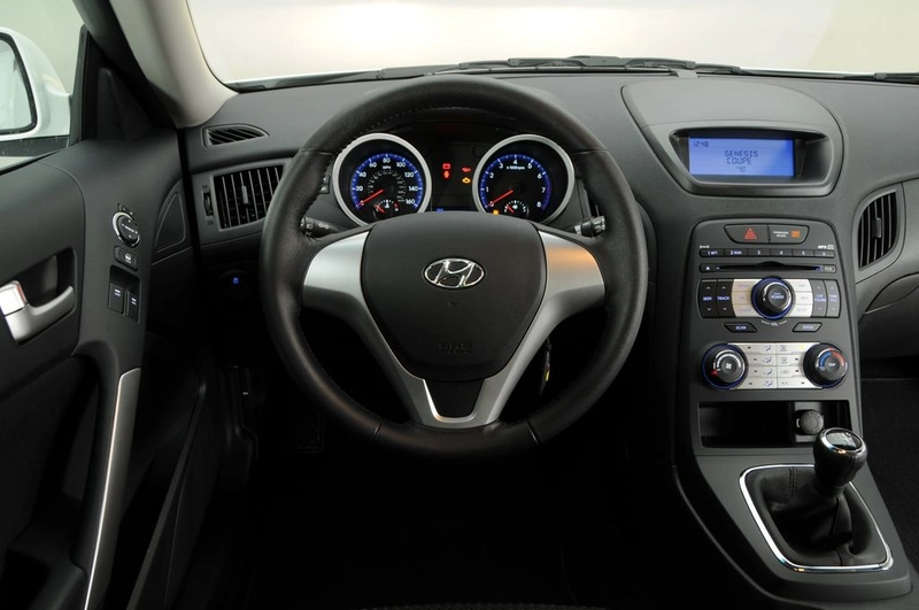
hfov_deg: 62.0
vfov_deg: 43.5
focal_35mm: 30
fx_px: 765
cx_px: 460
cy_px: 305
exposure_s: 1/2
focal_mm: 20
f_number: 7.1
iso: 200
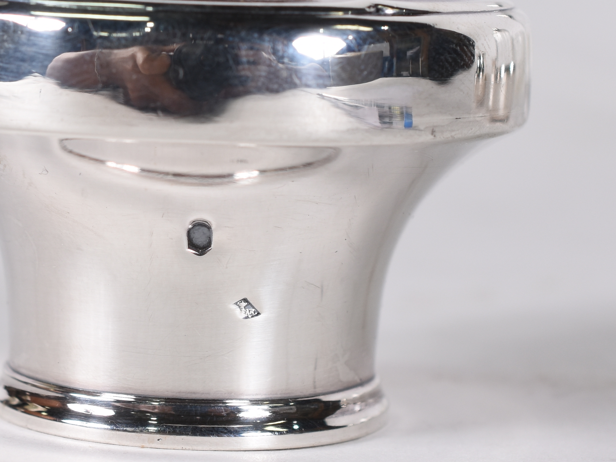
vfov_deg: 10.0
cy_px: 240
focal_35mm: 148
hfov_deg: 13.3
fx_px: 2634
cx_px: 208
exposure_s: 1/60
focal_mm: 40
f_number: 8
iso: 200
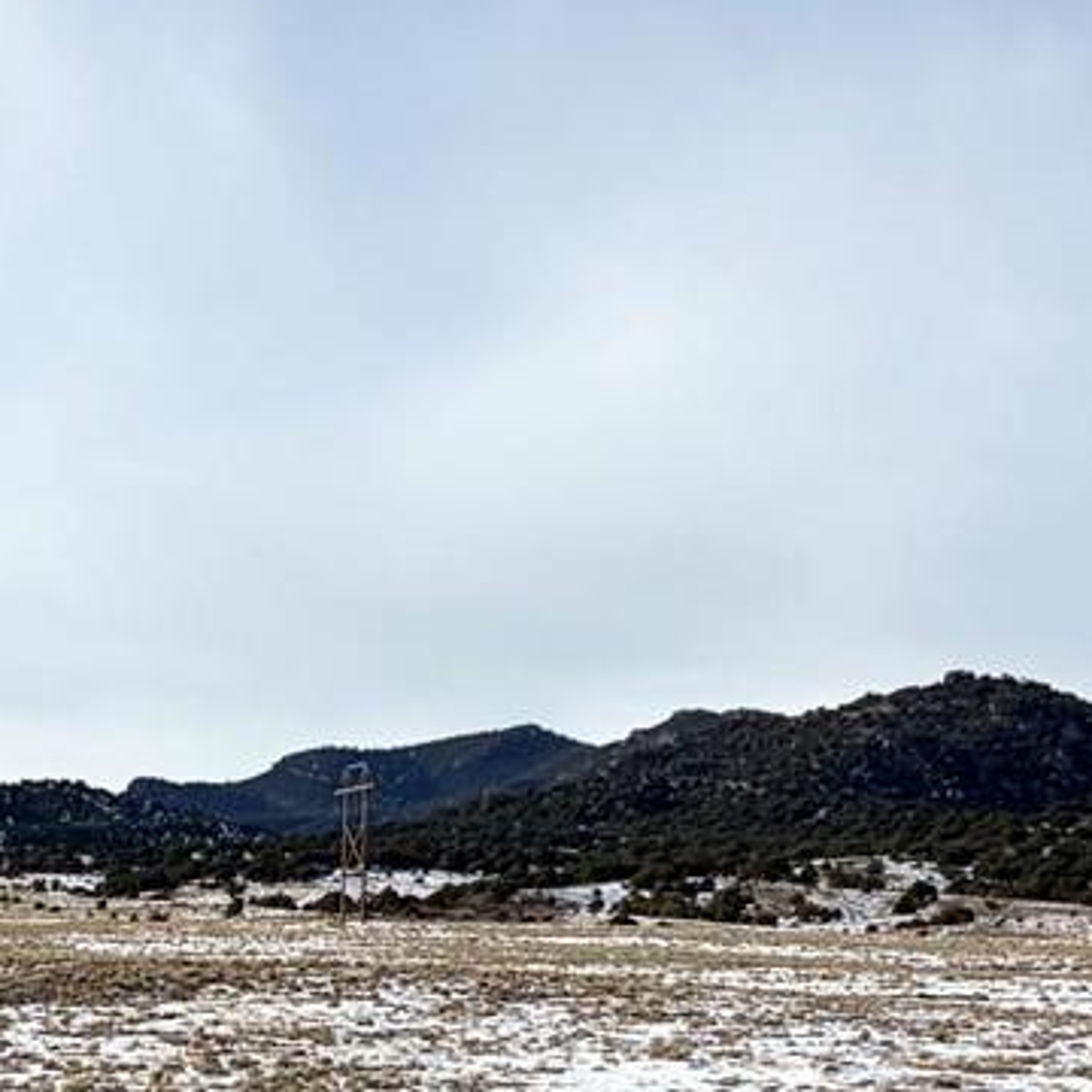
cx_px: -153
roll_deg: -0.3
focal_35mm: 102
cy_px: 1285
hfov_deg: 16.5
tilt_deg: -2.2
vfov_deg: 16.4
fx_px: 3640
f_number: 1.6
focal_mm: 5.96
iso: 64
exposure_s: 1/6329
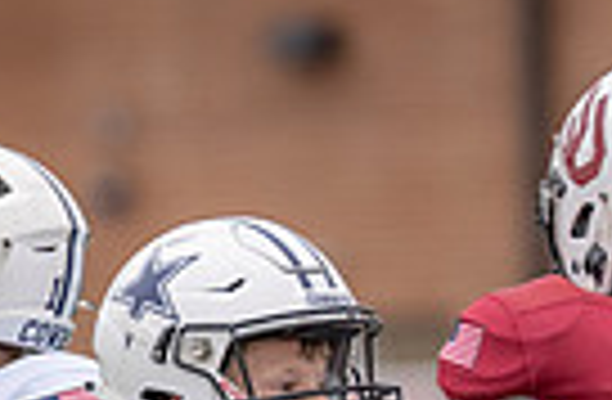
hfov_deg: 1.7
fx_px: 21095
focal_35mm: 1248
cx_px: 23
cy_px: 758
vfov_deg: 1.1
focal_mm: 200
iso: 200
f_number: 2.8
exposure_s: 1/1250
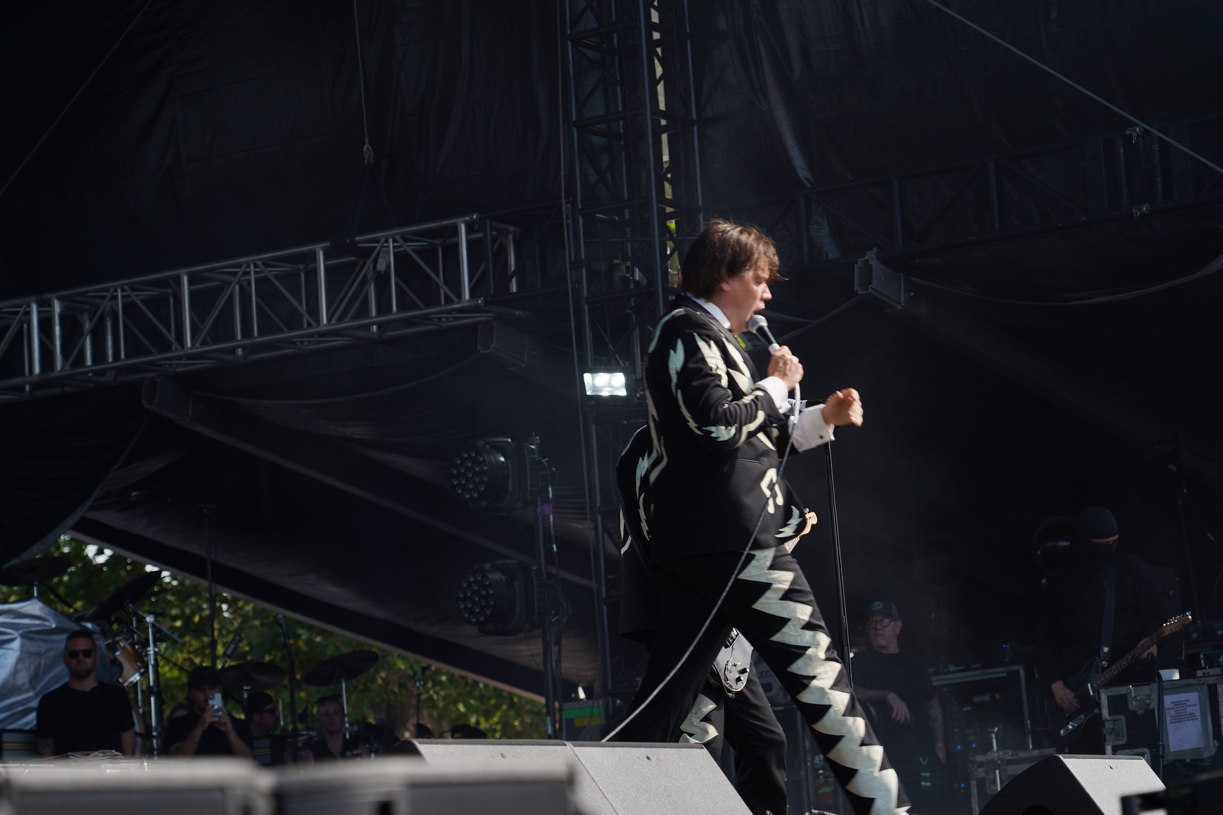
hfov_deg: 18.6
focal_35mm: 110
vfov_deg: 12.5
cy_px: 392
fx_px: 3737
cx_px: 623
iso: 100
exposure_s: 1/320
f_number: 6.3
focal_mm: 105
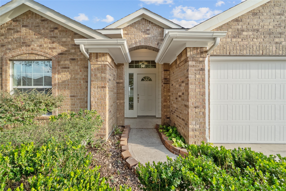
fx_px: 119
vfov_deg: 77.3
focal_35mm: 15
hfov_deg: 100.4
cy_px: 96
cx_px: 143
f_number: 9
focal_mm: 10
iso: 800
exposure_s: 1/125
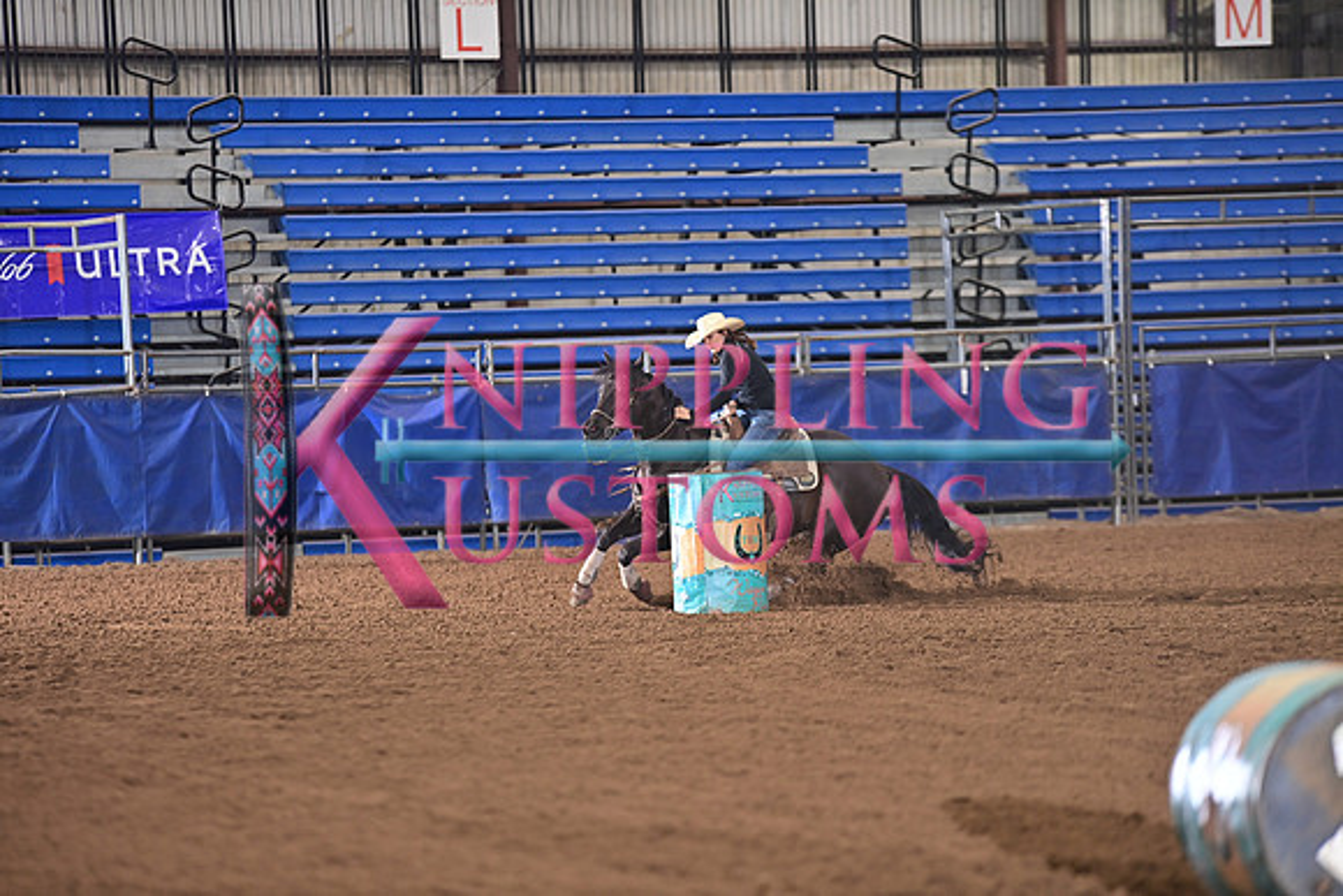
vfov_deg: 6.9
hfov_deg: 10.3
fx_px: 7463
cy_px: 448
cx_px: 672
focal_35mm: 200
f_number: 3.2
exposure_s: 1/250
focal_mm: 200
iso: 1000
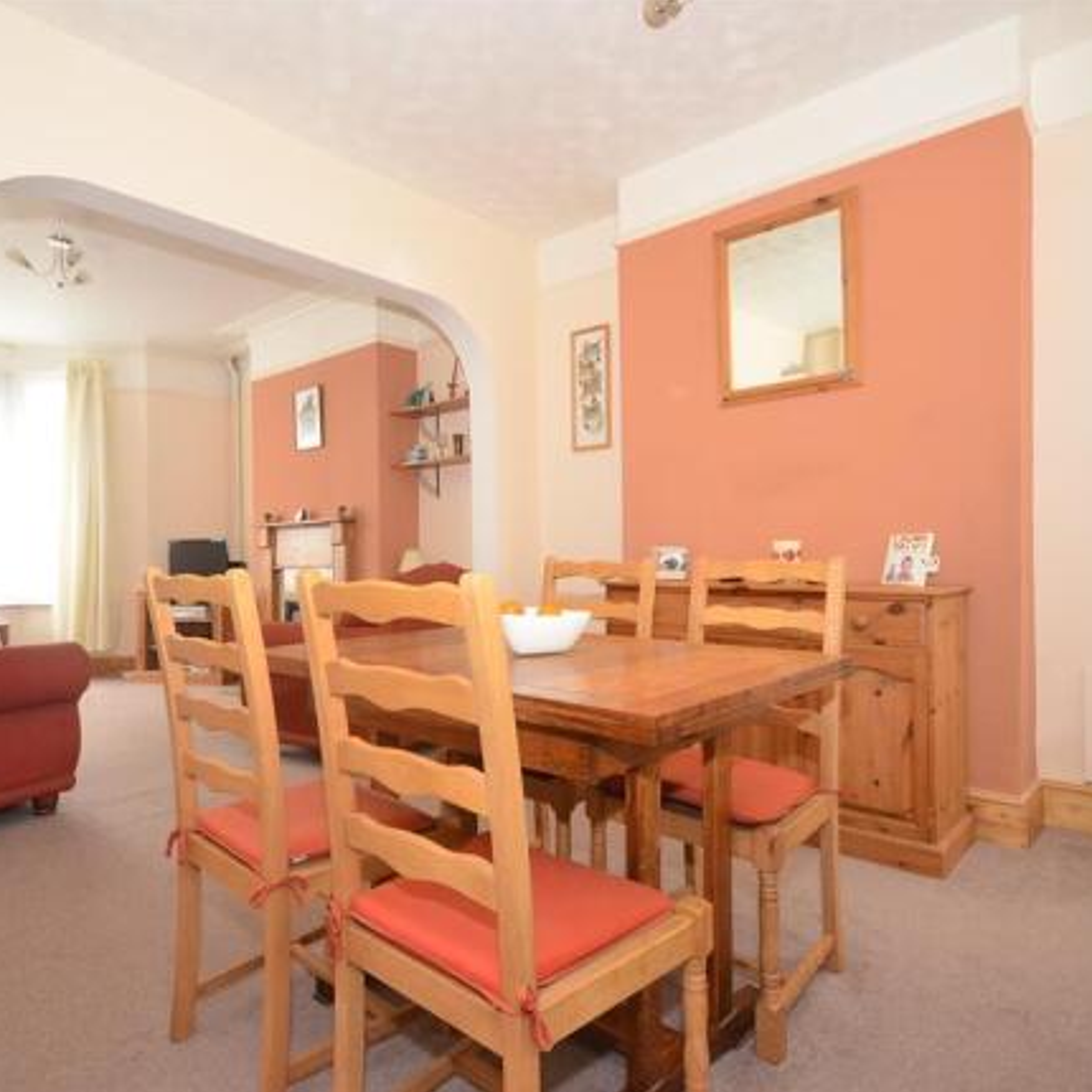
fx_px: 797
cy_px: 546
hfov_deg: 68.7
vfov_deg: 68.8
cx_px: 493
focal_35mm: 22
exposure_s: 1/4
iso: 640
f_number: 5
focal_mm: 11.5
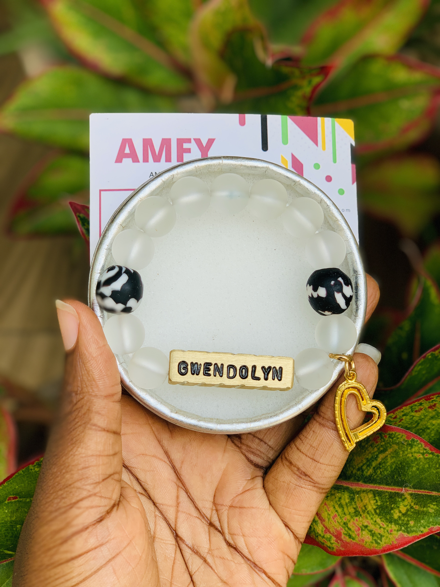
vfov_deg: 36.8
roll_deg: -1.3
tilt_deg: -33.7
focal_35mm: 52
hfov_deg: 28.0
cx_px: 220
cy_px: 294
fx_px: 881
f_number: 2.4
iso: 16
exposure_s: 1/329
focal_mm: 6
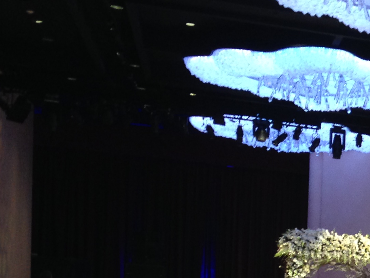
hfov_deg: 18.1
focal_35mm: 99
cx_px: 523
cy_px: 388
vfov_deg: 14.2
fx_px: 1058
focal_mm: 4.12
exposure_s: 1/20
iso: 125
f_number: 2.4
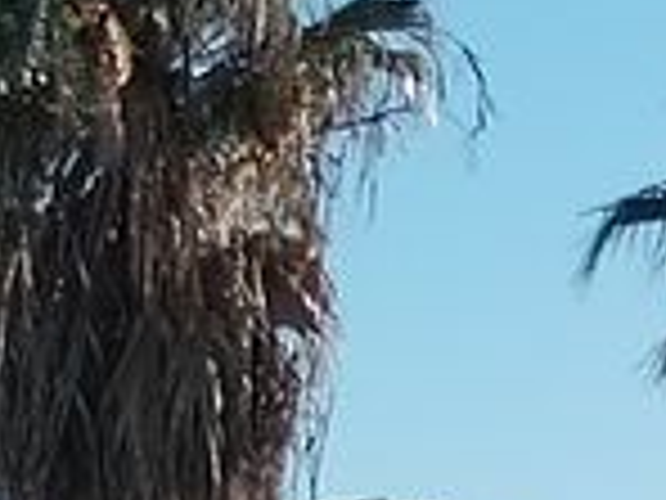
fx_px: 7311
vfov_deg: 3.9
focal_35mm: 380
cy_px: 563
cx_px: 1197
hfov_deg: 5.1
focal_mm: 4.75
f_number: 1.8
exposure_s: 1/1331
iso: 100
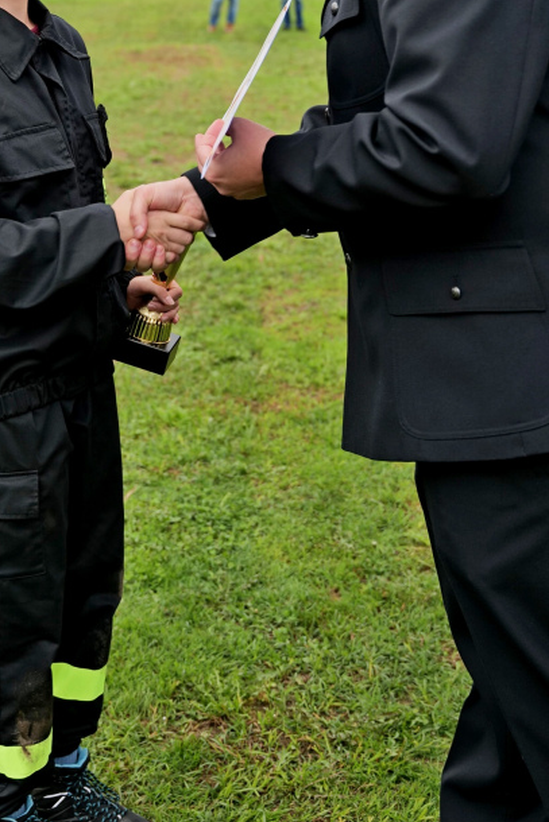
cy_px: 193
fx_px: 1349
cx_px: 225
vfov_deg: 33.2
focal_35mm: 59
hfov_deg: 23.0
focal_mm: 30
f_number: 2.8
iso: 100
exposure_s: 1/60
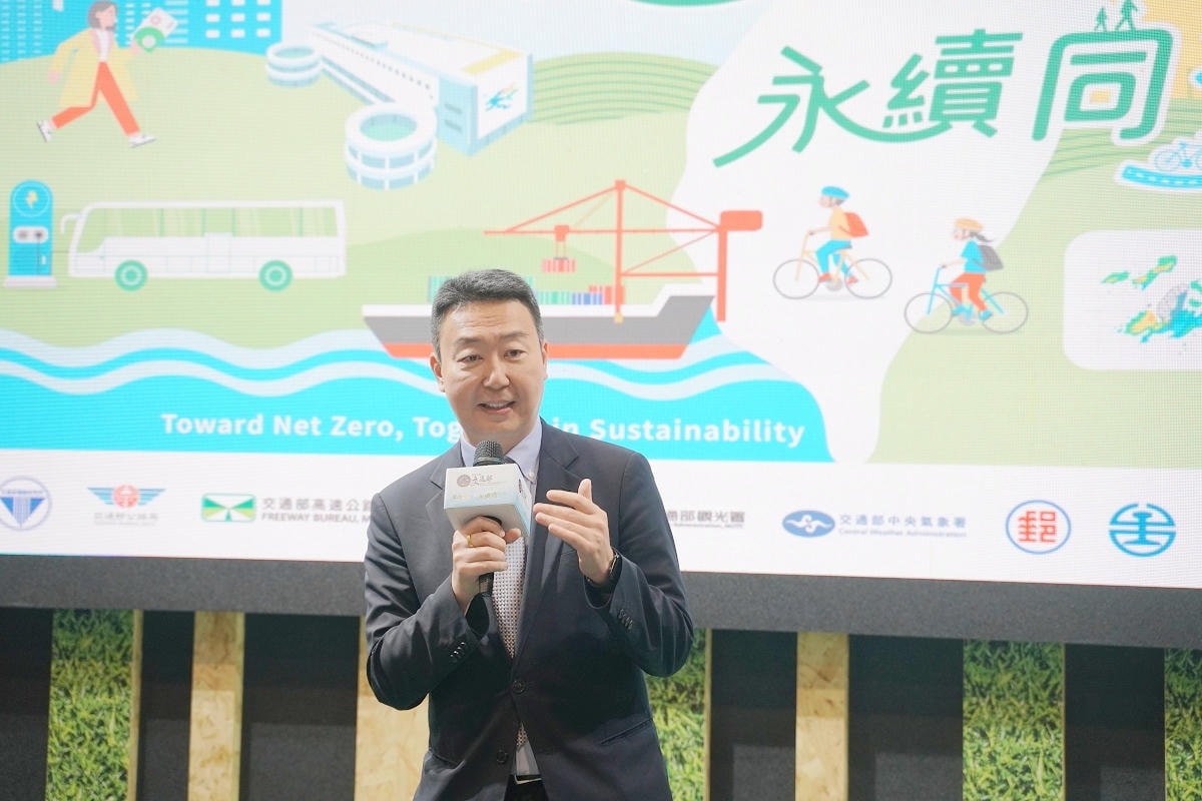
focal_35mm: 75
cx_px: 601
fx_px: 2504
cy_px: 400
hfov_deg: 27.0
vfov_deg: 18.2
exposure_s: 1/160
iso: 1250
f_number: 4
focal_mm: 75
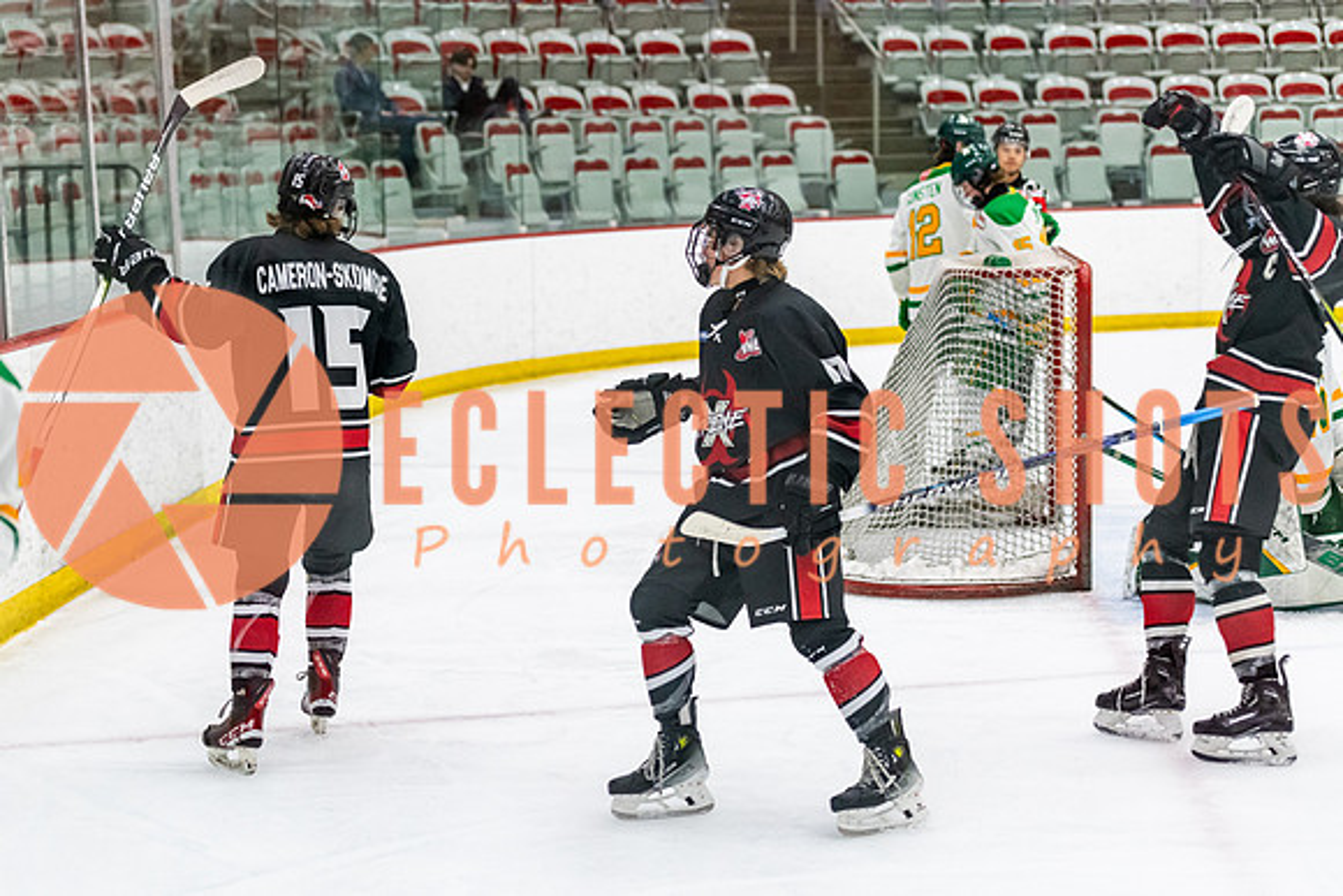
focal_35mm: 81
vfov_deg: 16.9
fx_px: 3014
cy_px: 468
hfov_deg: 25.1
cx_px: 586
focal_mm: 70
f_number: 2.8
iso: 3200
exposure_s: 1/640
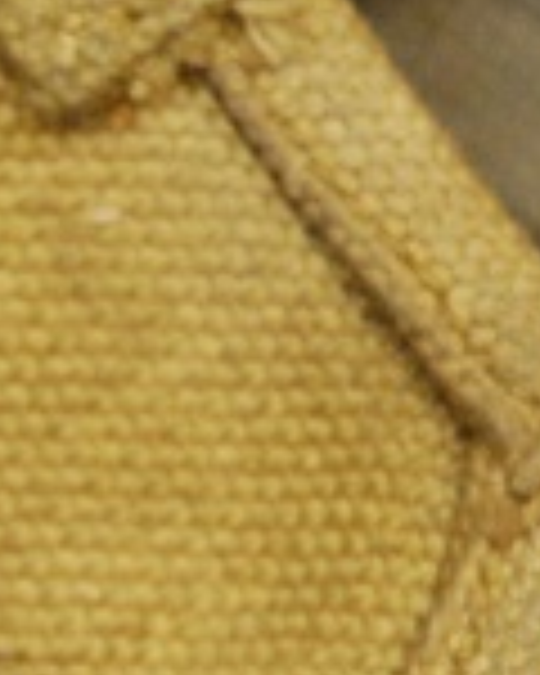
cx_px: -212
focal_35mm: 394
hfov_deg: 3.9
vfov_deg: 4.9
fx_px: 7871
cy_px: 812
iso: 1600
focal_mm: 70
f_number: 4.5
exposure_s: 1/50
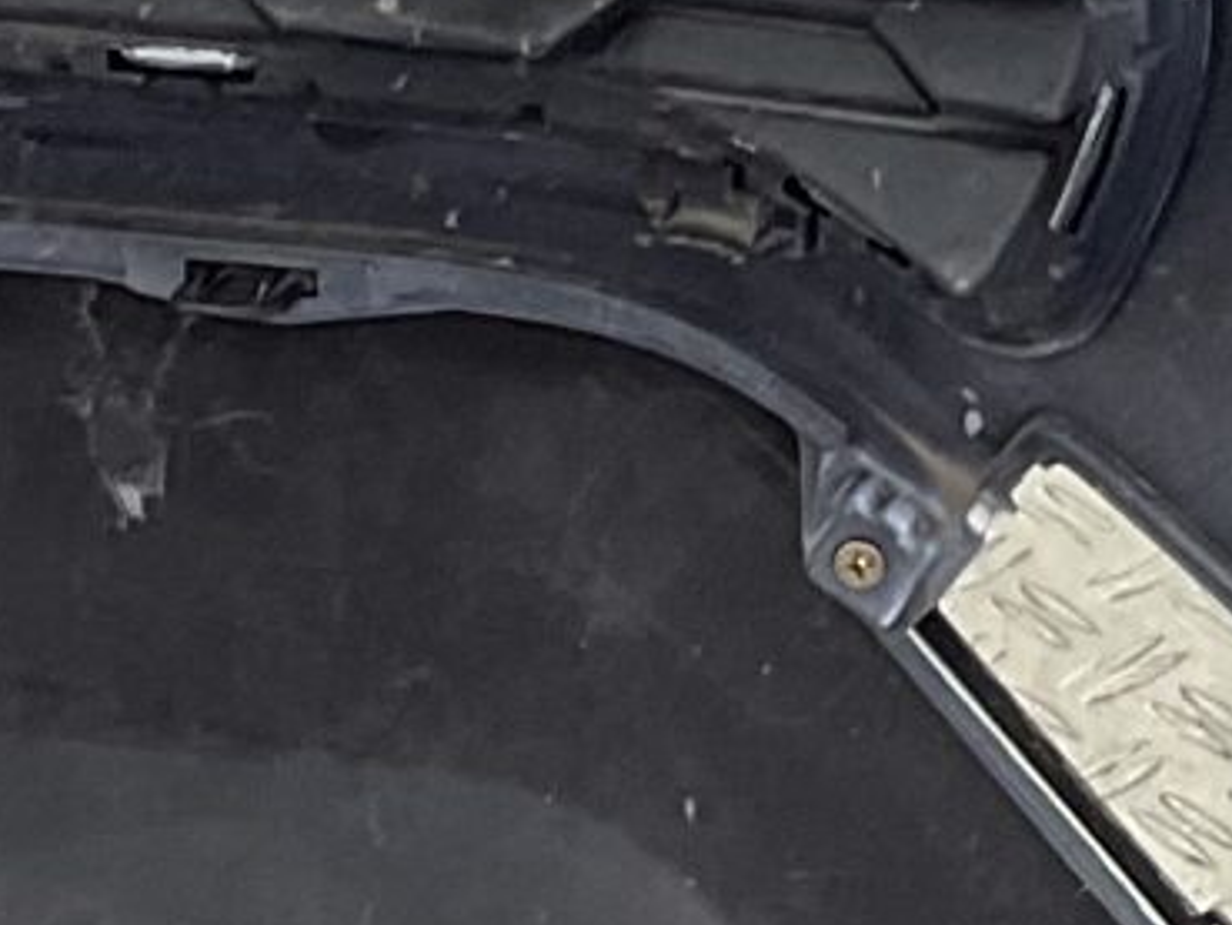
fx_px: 7156
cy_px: 594
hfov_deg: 9.8
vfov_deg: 7.4
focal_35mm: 201
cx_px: 942
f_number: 1.8
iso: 40
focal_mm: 3
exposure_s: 1/120
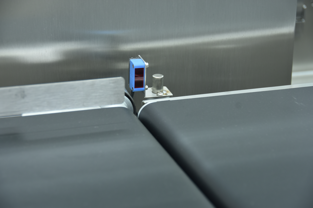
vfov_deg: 11.4
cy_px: 104
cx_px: 156
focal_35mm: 120
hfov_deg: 17.1
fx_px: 1043
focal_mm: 80
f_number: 5
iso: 250
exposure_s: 1/5
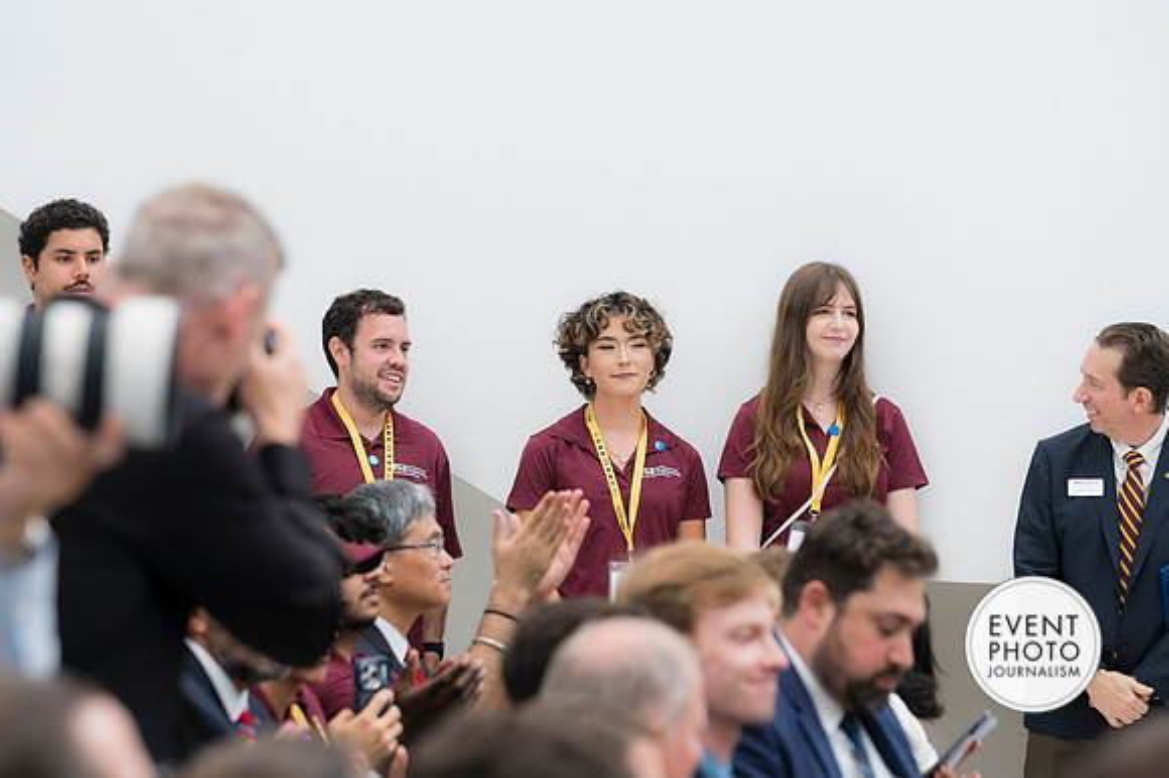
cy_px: 389
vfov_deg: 6.6
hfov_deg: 9.9
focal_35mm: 208
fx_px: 6750
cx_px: 584
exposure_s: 1/160
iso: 160
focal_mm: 139
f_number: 4
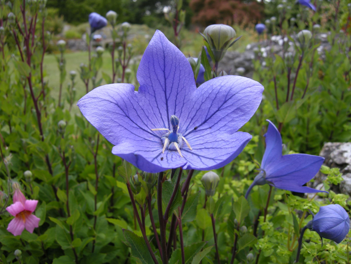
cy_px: 132
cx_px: 176
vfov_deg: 40.7
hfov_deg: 52.6
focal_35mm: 35
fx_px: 355
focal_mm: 7.5
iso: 64
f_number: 3.8
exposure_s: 1/147
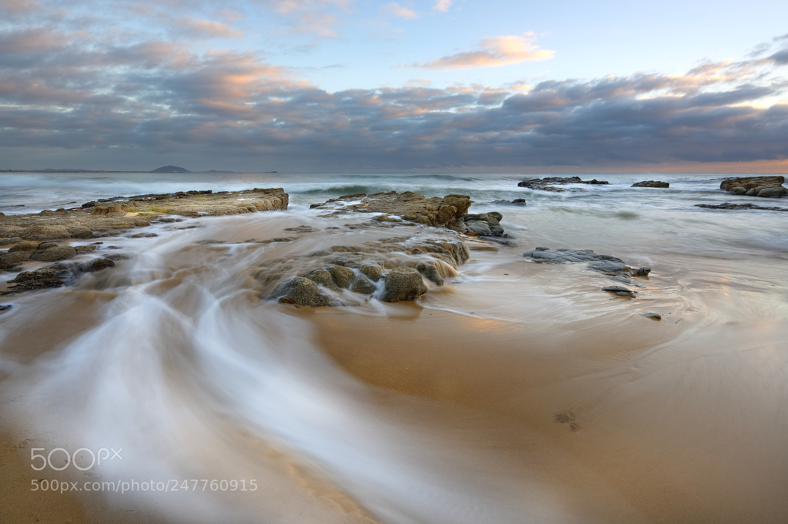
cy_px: 262
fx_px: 372
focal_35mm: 17
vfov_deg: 70.3
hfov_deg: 93.3
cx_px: 394
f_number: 22
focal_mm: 17
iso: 31
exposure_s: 1
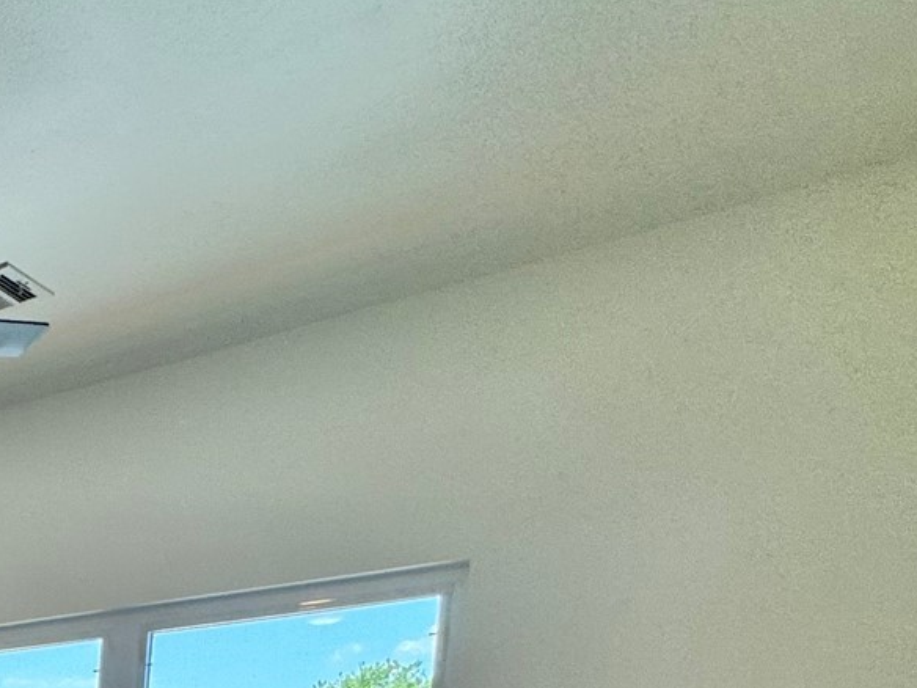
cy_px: 1026
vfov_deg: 24.6
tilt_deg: -8.9
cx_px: -446
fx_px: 1219
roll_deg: +0.4
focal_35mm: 46
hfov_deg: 28.1
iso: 80
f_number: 2.2
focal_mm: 2.22
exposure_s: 1/120
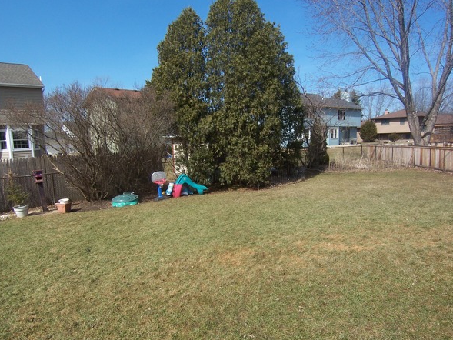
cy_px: 182
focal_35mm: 25
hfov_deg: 69.3
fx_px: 327
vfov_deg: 54.8
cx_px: 238
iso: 64
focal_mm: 3.8
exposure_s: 1/250
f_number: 5.6
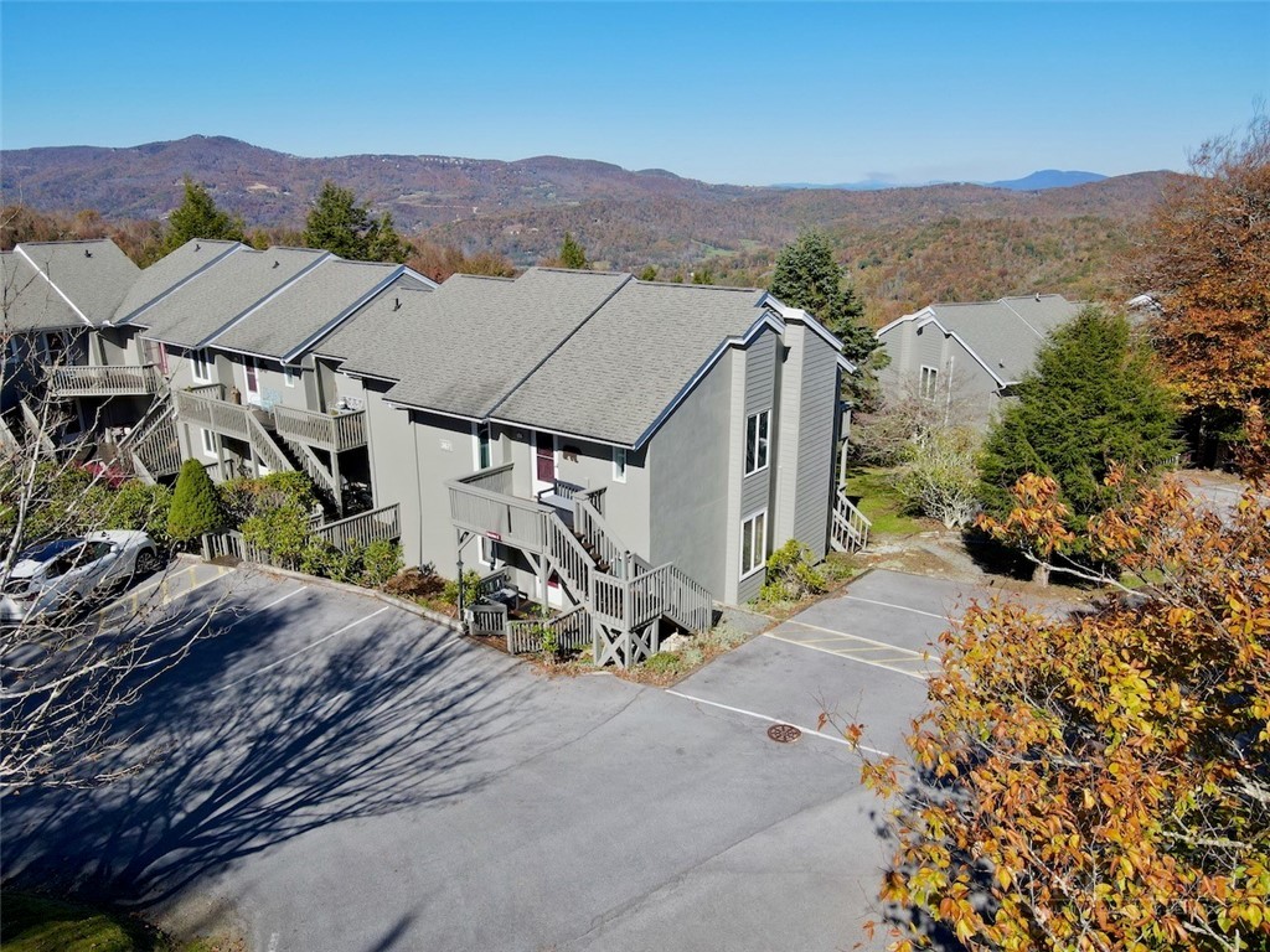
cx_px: 635
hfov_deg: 71.6
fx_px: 881
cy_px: 476
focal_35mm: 24
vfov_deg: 56.8
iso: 100
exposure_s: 1/725
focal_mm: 4.5
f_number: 2.8
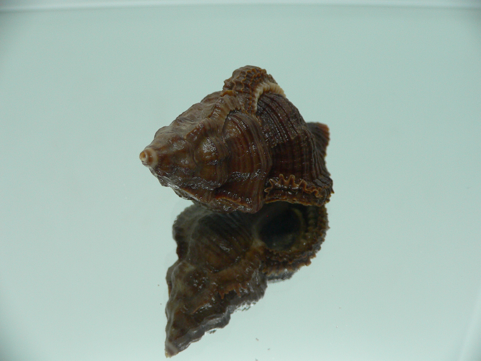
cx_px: 240
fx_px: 486
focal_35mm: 35
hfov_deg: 52.6
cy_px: 180
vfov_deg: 40.7
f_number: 2.8
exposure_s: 1/60
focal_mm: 4.6
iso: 100
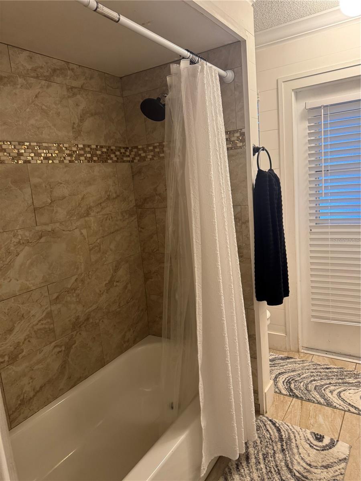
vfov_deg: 71.6
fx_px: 334
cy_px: 240
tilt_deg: -9.4
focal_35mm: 24
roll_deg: +5.1
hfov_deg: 56.8
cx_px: 180
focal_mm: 6.76
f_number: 1.78
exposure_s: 1/60
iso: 250
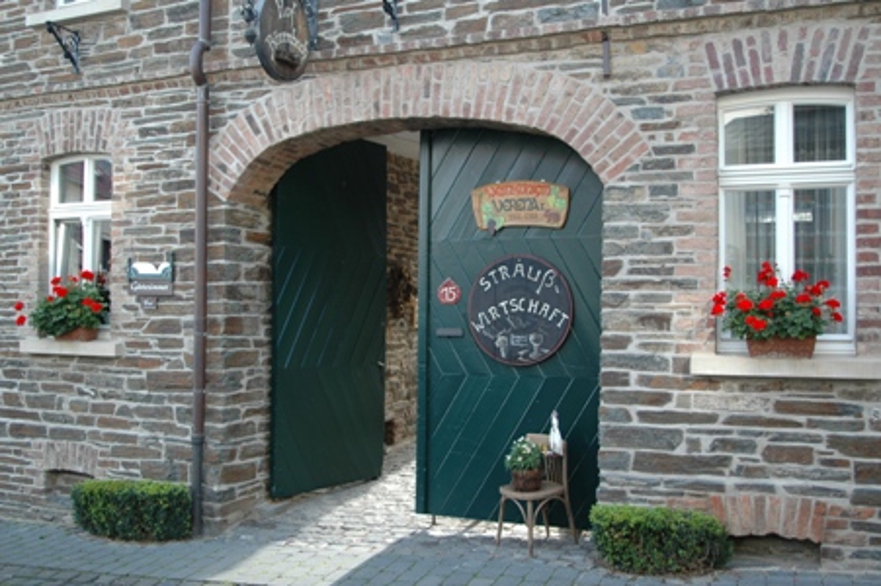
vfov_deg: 36.8
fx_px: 880
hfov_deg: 53.2
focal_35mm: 36
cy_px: 293
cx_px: 440
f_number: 5
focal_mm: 24
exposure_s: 1/100
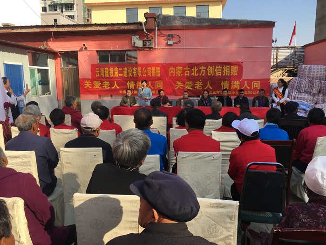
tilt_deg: -10.1
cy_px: 122
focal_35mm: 29
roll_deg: +0.8
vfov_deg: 48.2
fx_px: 273
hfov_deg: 61.7
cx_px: 163
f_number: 2.2
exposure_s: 1/855
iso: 25
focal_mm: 4.15
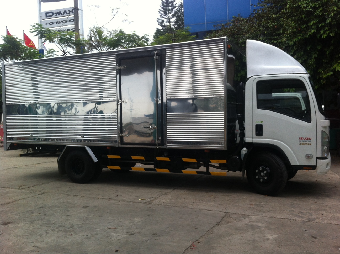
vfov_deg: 40.6
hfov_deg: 52.7
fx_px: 343
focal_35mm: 35
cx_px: 170
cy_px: 127
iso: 80
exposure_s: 1/227
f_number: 2.8
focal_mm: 3.85
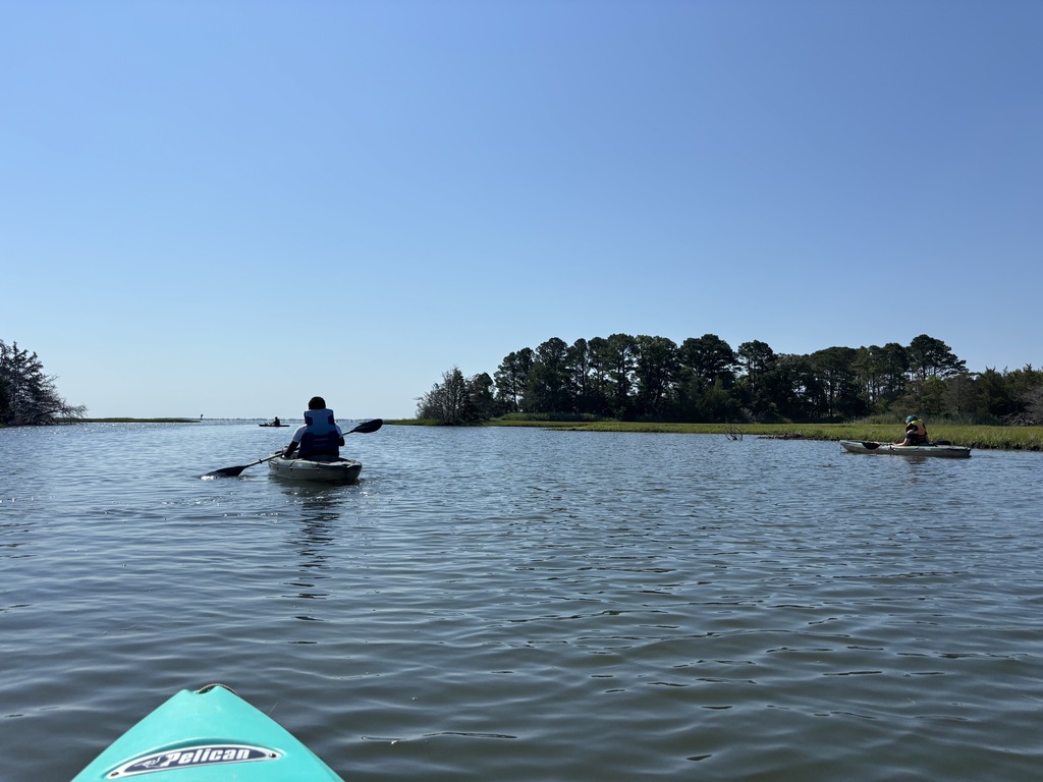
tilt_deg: +2.6
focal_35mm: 26
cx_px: 522
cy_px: 391
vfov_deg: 53.1
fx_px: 783
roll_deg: -0.4
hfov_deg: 67.3
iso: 50
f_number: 1.6
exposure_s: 1/8333
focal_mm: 5.96
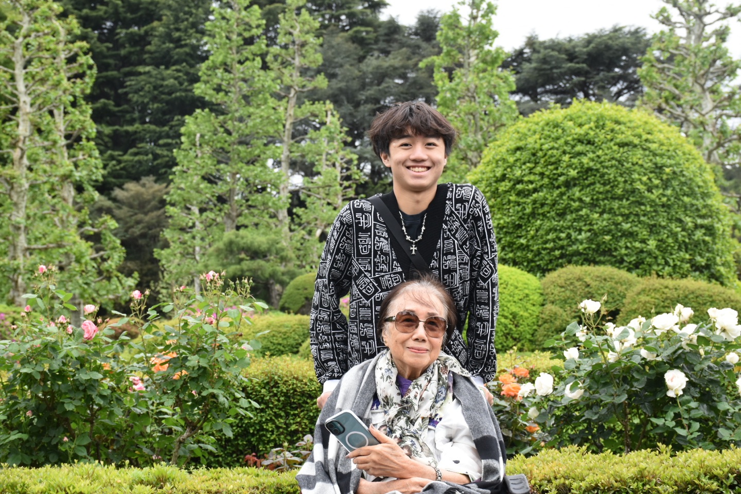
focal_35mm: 68
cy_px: 247
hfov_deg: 29.9
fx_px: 1389
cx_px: 370
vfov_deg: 20.2
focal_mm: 45
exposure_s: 1/250
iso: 400
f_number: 8
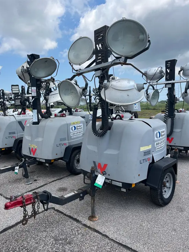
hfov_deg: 53.1
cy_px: 126
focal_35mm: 26
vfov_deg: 67.3
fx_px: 189
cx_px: 94
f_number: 1.6
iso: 50
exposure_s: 1/2632
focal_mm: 5.1
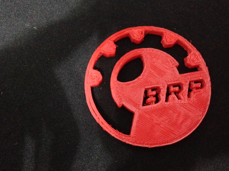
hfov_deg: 51.3
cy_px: 93
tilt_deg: -75.7
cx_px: 124
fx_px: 238
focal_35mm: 36
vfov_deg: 39.6
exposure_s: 1/17
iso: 1600
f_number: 2.4
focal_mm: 4.12
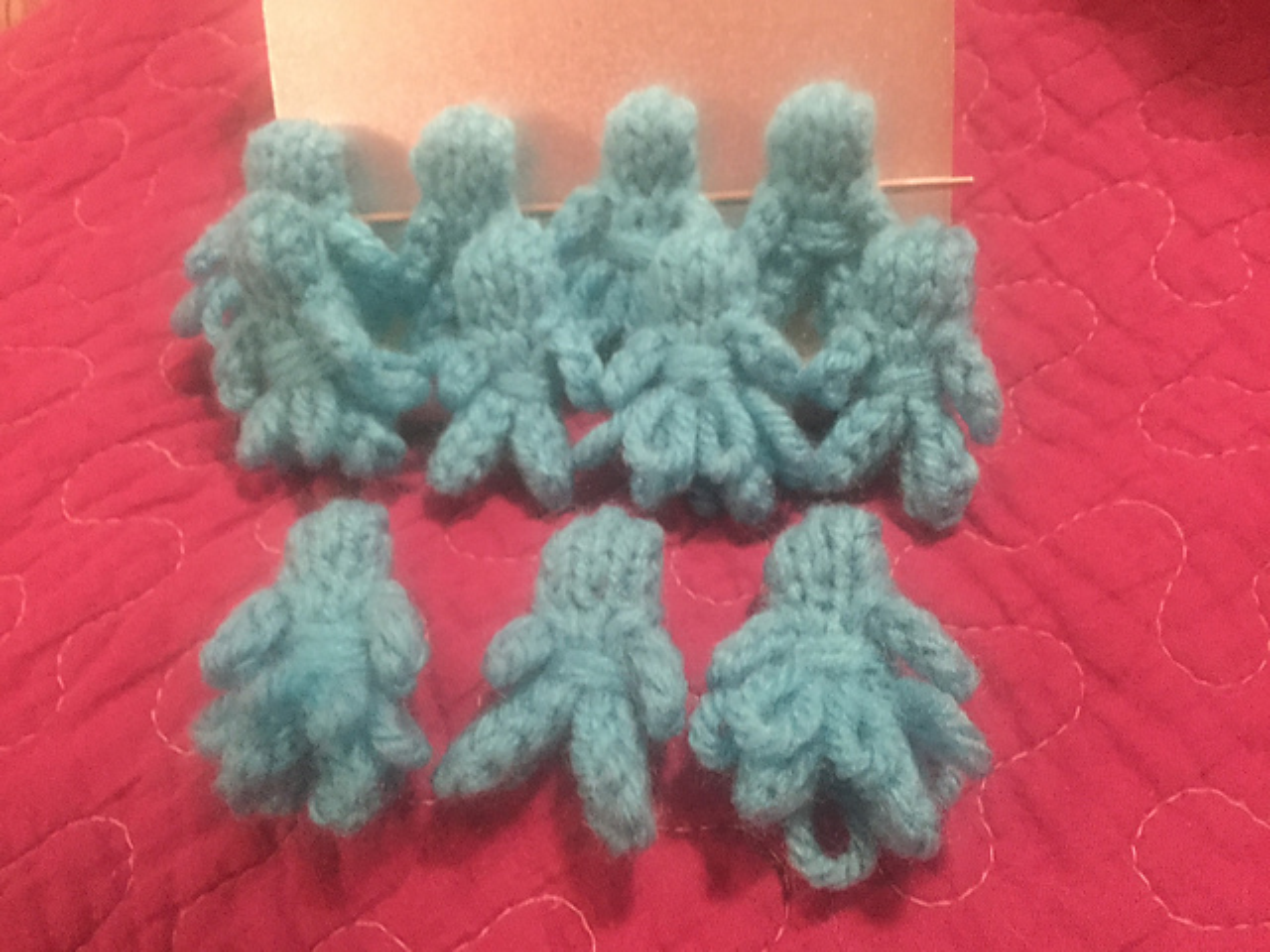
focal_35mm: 31
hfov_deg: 58.4
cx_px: 635
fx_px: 1137
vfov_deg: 45.4
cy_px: 476
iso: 400
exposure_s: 1/15
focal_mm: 3.3
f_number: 2.4
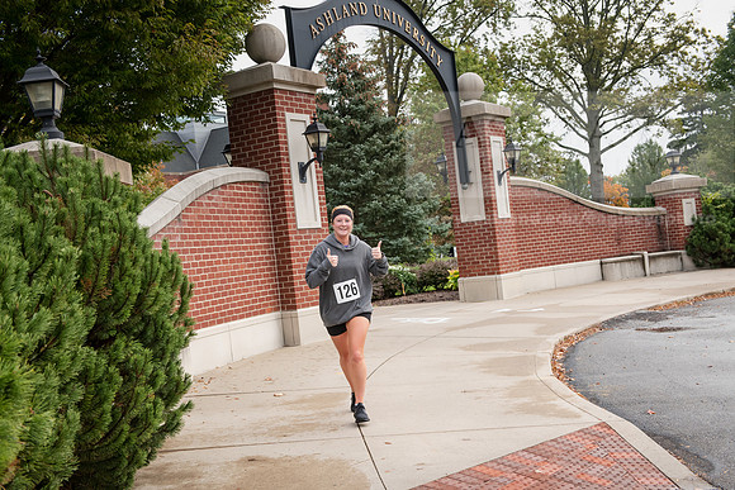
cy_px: 245
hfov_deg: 44.5
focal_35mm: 44
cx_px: 368
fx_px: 899
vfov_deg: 30.5
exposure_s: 1/400
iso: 500
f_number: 5.6
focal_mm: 44
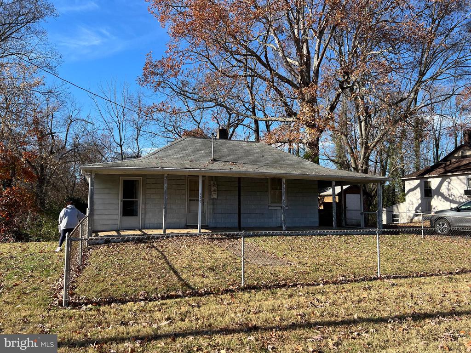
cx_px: 236
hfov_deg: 67.3
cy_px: 176
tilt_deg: +4.3
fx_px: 354
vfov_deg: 53.1
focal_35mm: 26
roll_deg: +0.2
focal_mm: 5.7
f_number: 1.5
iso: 50
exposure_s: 1/1934
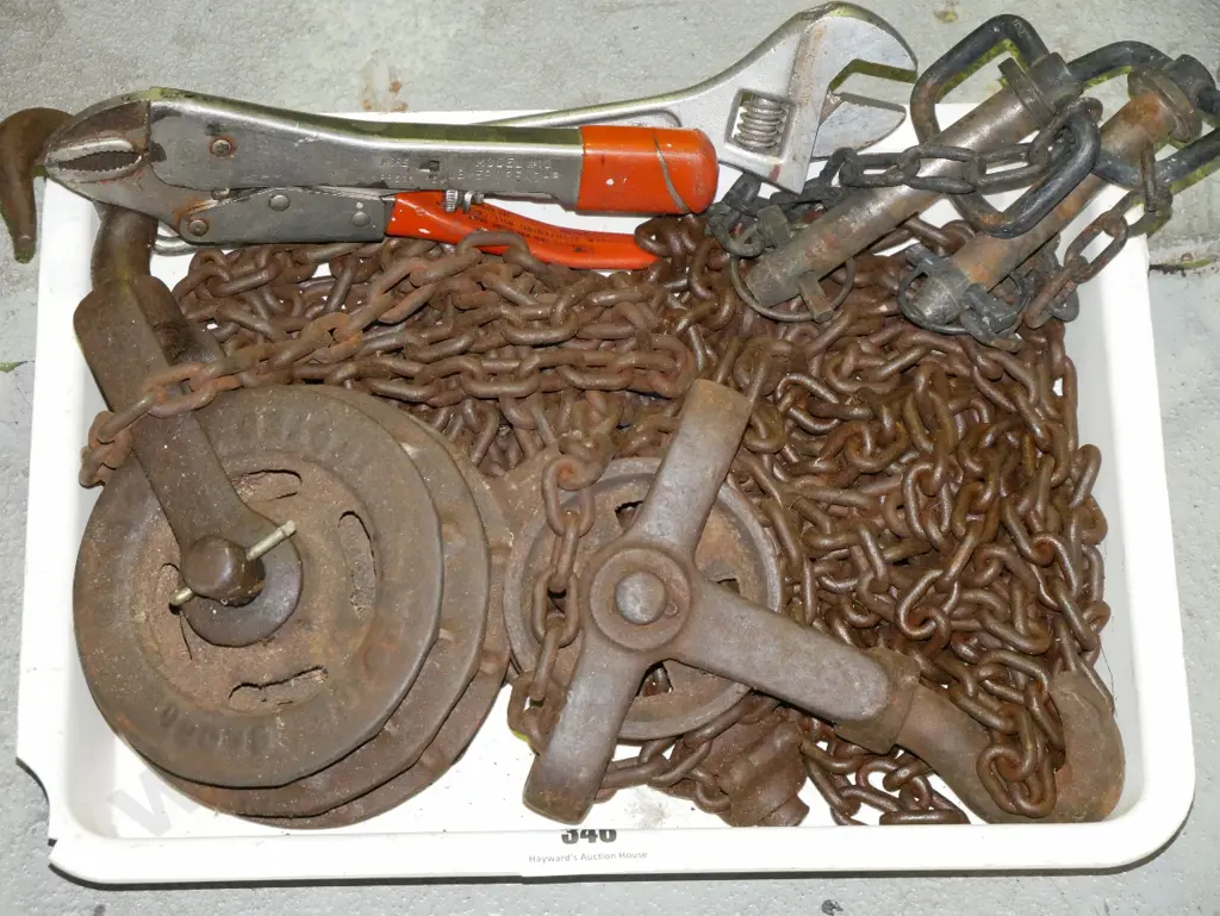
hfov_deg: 16.4
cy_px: 458
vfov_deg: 12.4
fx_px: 4231
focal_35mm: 120
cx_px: 610
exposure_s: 1/125
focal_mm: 60
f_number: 5.6
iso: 3200
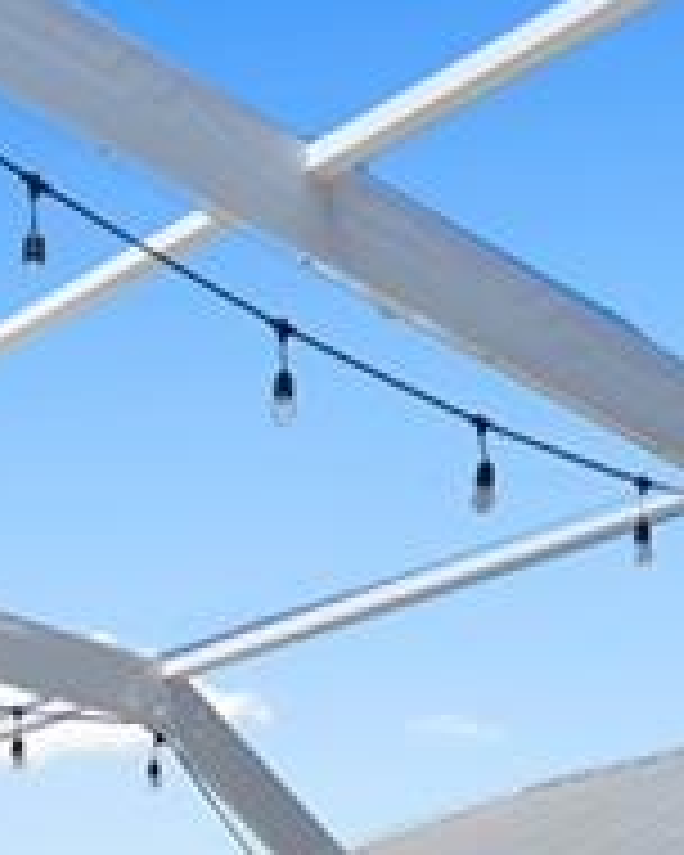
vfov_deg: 19.5
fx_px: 2050
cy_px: 1386
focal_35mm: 81
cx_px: 261
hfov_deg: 18.9
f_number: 8
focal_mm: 16
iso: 400
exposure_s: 1/500
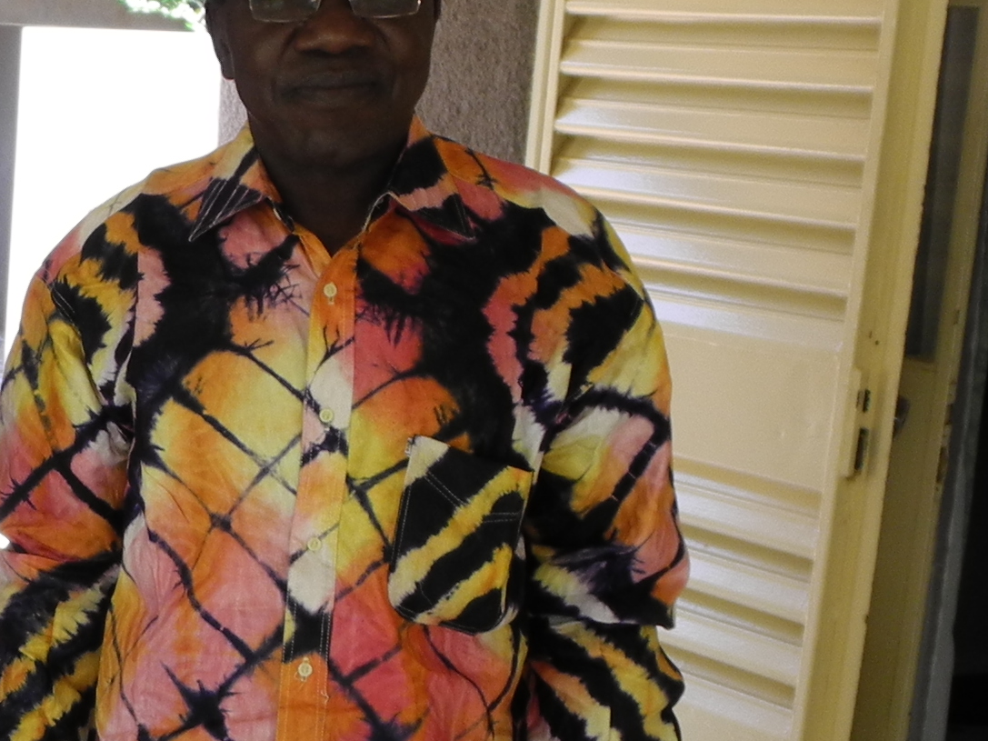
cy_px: 586
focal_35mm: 94
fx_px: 2683
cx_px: -538
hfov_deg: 18.3
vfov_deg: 15.6
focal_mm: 6
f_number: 2.8
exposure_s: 1/82.7
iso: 100
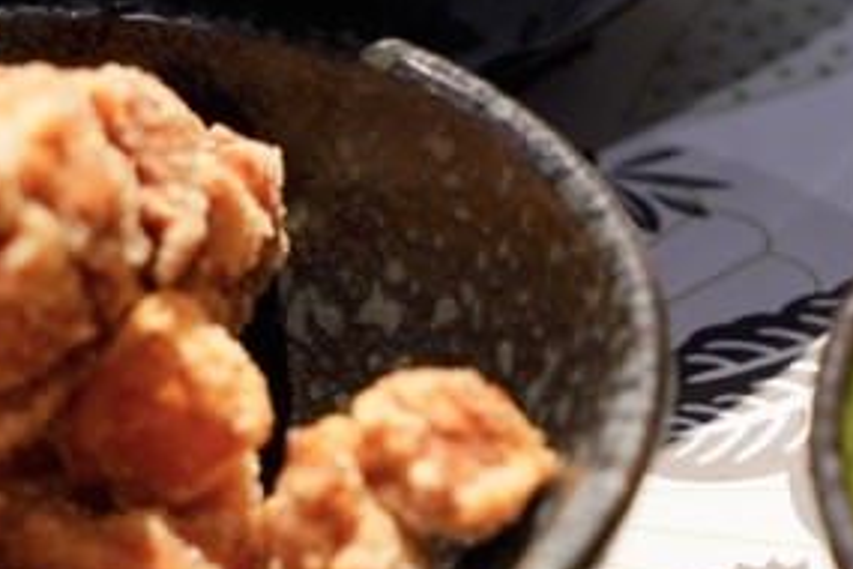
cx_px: 838
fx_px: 5124
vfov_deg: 6.3
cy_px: 84
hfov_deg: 9.5
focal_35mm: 216
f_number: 4
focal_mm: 51.3
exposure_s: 1/160
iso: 640
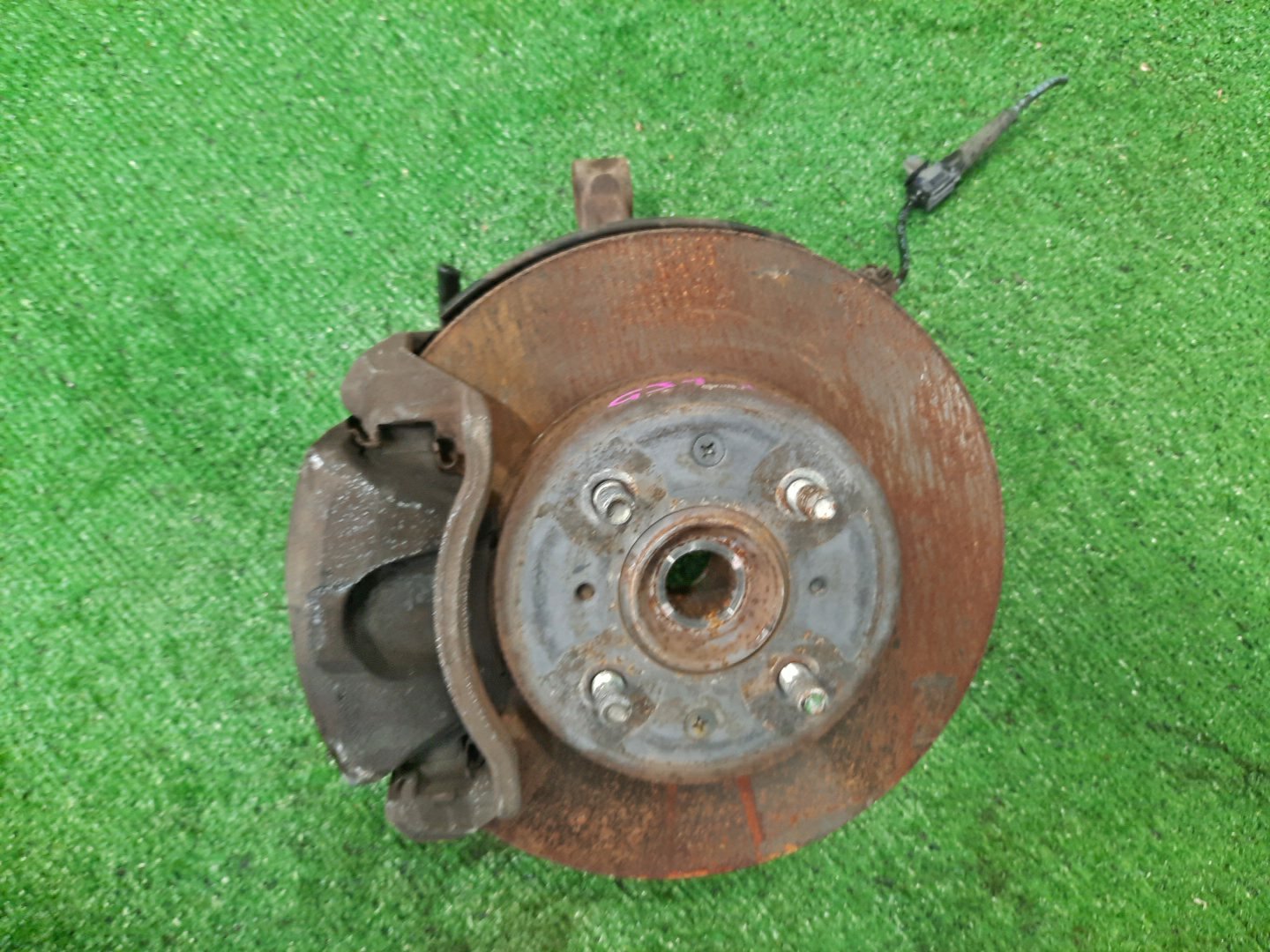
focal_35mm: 25
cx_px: 635
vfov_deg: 54.9
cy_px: 476
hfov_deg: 69.4
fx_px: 917
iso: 287
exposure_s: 1/33
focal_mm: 4.6
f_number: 2
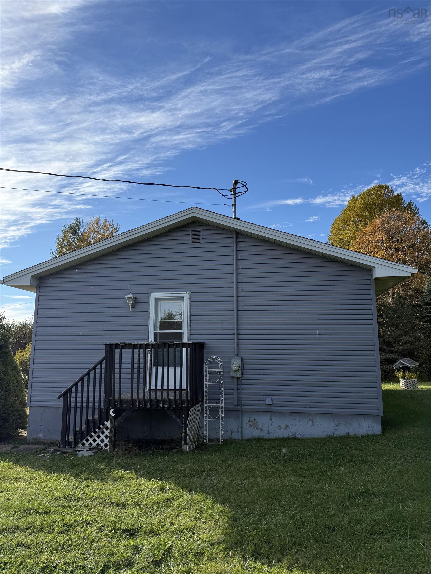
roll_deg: -2.1
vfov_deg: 71.6
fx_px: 398
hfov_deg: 56.8
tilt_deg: +12.2
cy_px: 287
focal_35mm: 24
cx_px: 216
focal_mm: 6.76
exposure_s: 1/3759
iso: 80
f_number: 1.78
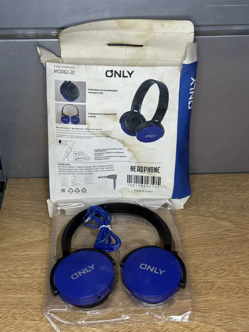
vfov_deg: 39.7
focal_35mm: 48
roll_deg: -1.3
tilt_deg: -36.1
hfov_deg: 30.3
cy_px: 166
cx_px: 124
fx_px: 460
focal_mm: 6.86
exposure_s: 1/50
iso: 250
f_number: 1.78
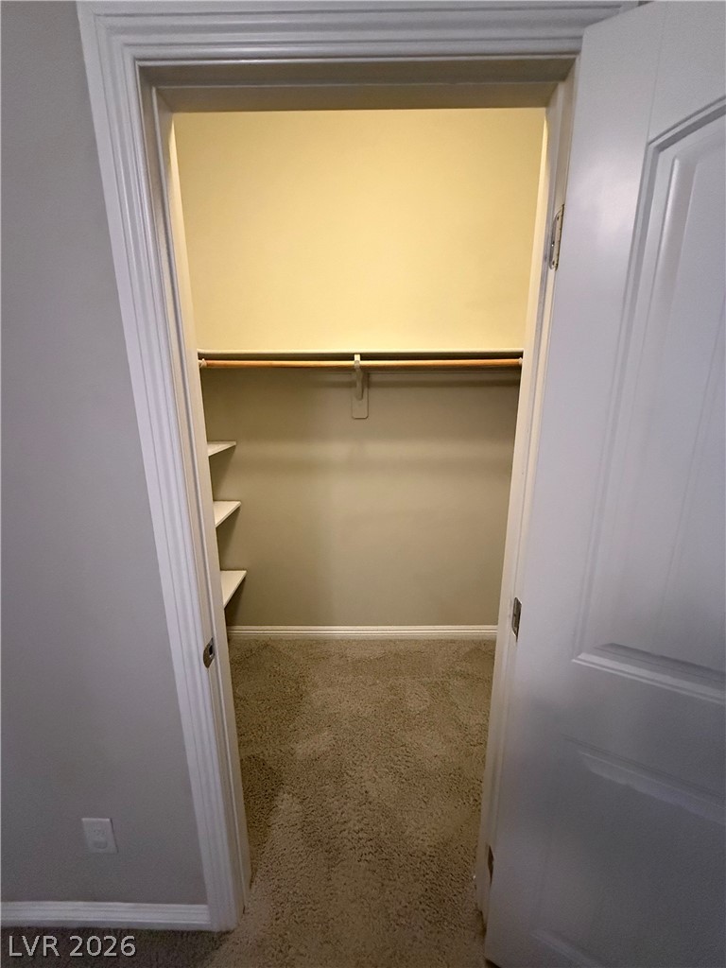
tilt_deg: -13.9
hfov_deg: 85.7
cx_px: 363
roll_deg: +0.5
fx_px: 391
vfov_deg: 102.1
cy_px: 484
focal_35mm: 14
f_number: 2.2
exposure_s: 1/60
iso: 1000
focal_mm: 2.22
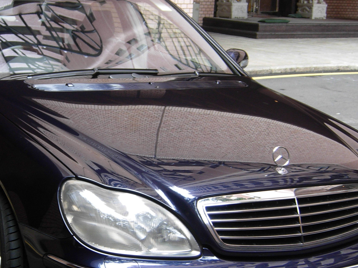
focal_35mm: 80
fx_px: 827
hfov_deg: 24.2
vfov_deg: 18.4
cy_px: 187
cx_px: 98
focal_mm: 8.5
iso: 50
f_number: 2.9
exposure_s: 1/10
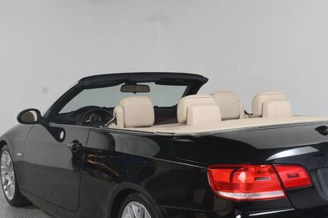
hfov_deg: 32.6
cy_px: 167
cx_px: 221
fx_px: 555
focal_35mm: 61
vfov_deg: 22.0
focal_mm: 26
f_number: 9
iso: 100
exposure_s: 1/160
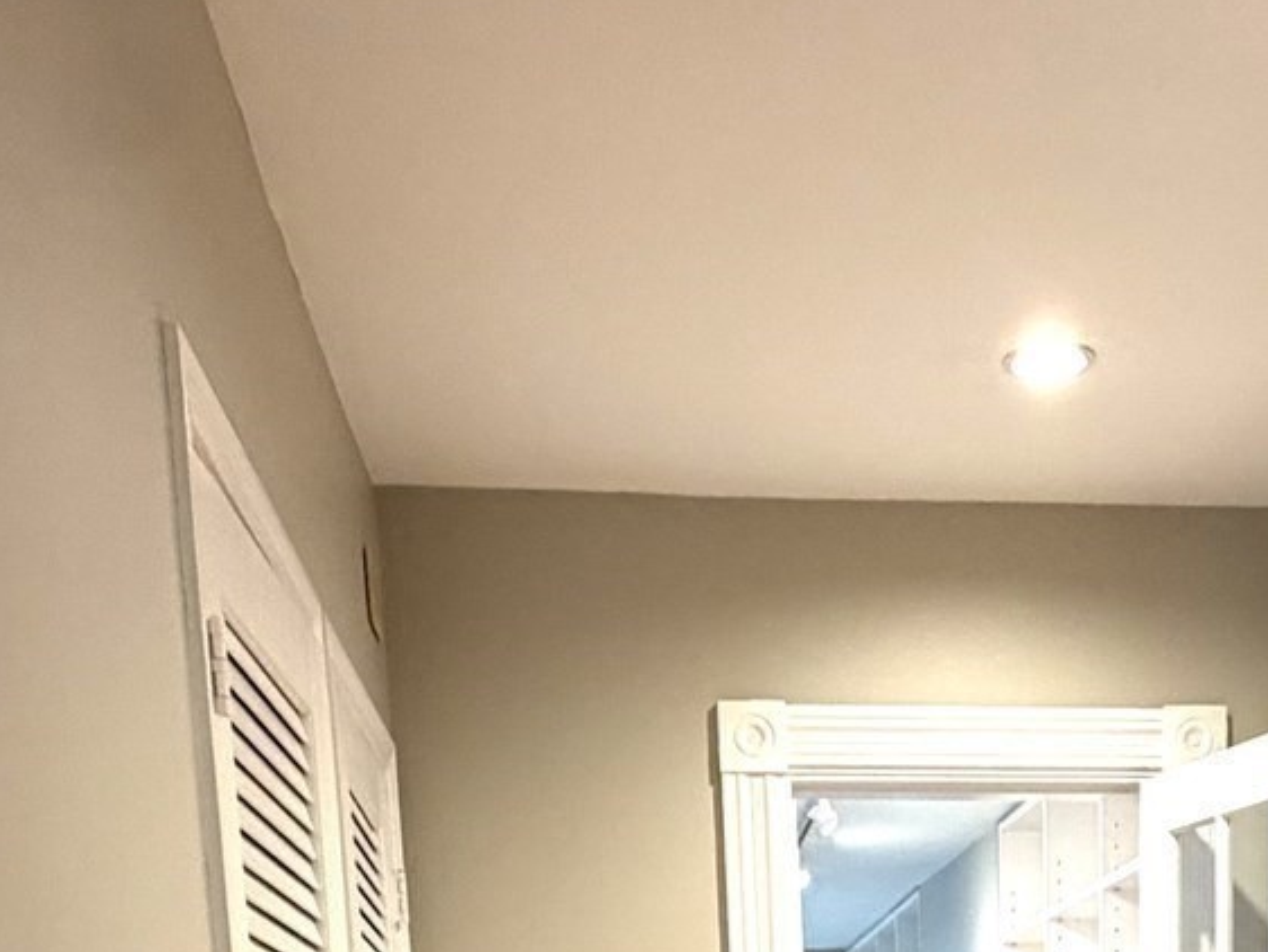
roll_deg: +1.4
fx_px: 1869
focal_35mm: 51
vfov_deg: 22.5
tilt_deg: -9.7
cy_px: 1487
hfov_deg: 36.7
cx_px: 927
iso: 320
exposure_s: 1/60
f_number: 2.2
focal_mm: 2.22
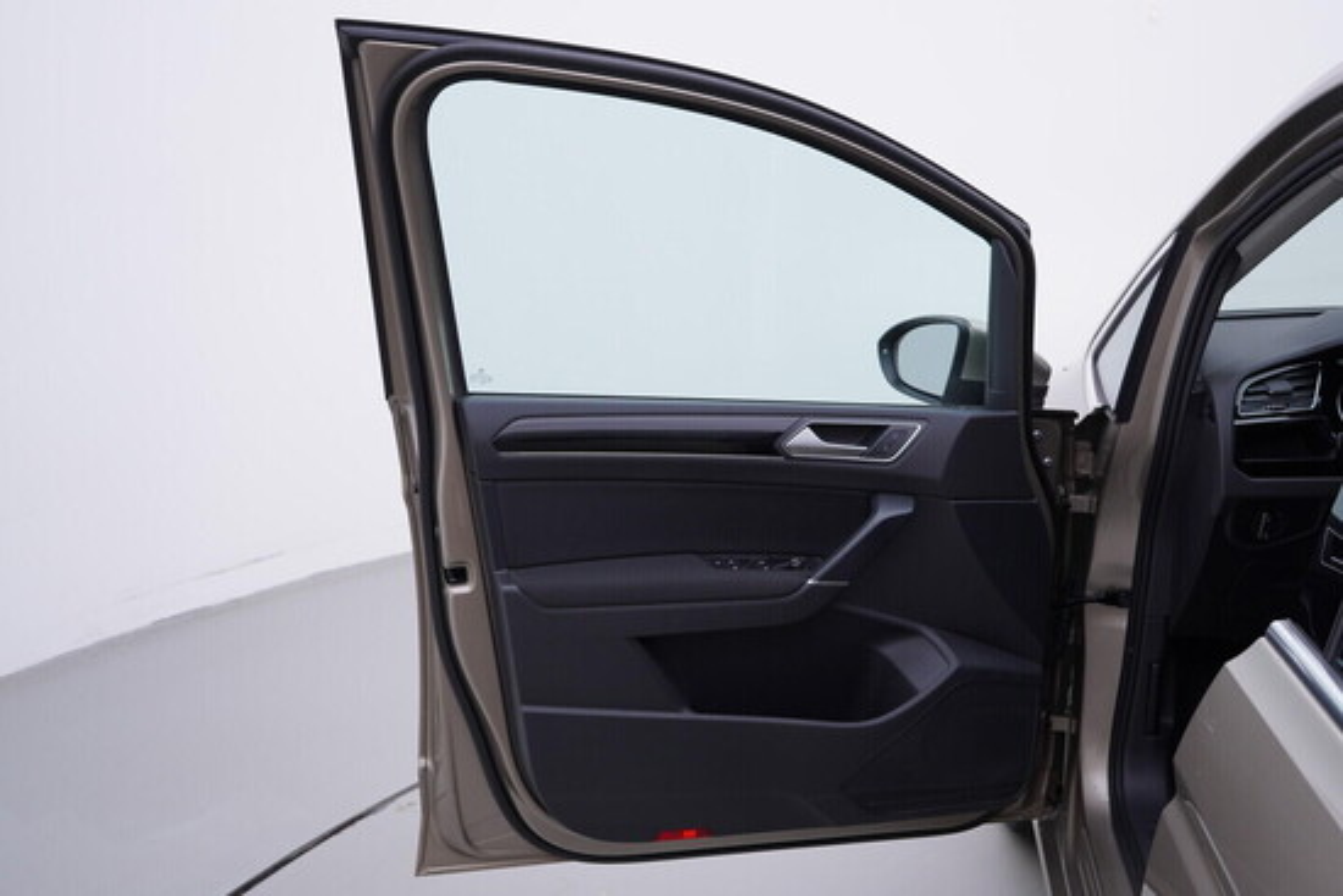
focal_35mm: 36
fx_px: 1343
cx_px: 672
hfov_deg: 53.1
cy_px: 448
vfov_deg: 36.9
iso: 125
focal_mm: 24
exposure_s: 1/60
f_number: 3.5
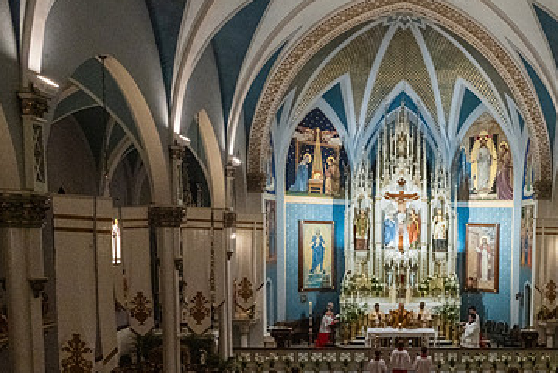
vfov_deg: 31.2
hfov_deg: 43.9
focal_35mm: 42
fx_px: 652
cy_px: 293
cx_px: 456
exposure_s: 1/60
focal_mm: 24
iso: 5000
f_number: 16
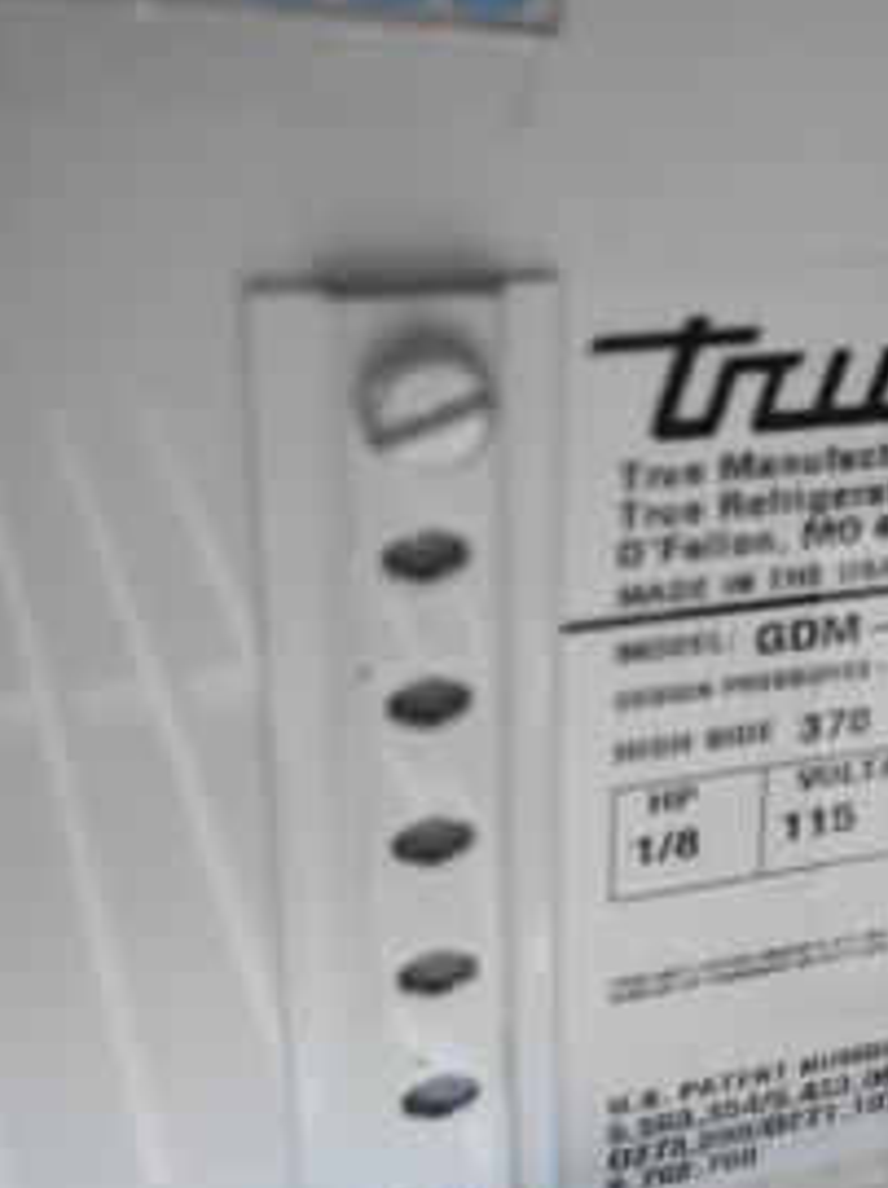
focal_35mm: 75
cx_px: 1196
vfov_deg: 25.7
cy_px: 882
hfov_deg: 18.1
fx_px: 2572
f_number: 3.8
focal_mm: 23
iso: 2200
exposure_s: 1/40
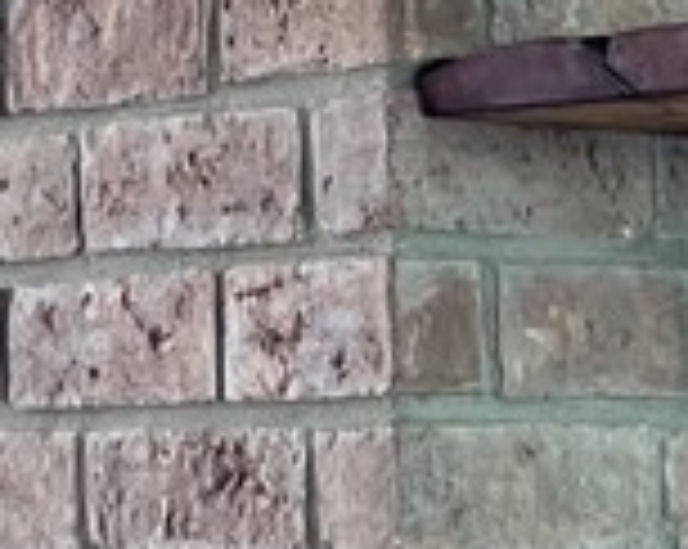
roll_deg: +0.9
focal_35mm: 170
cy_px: 598
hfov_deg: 11.3
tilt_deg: -3.1
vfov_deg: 9.0
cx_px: 477
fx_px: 3457
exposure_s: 1/60
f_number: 1.6
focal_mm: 5.1
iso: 80
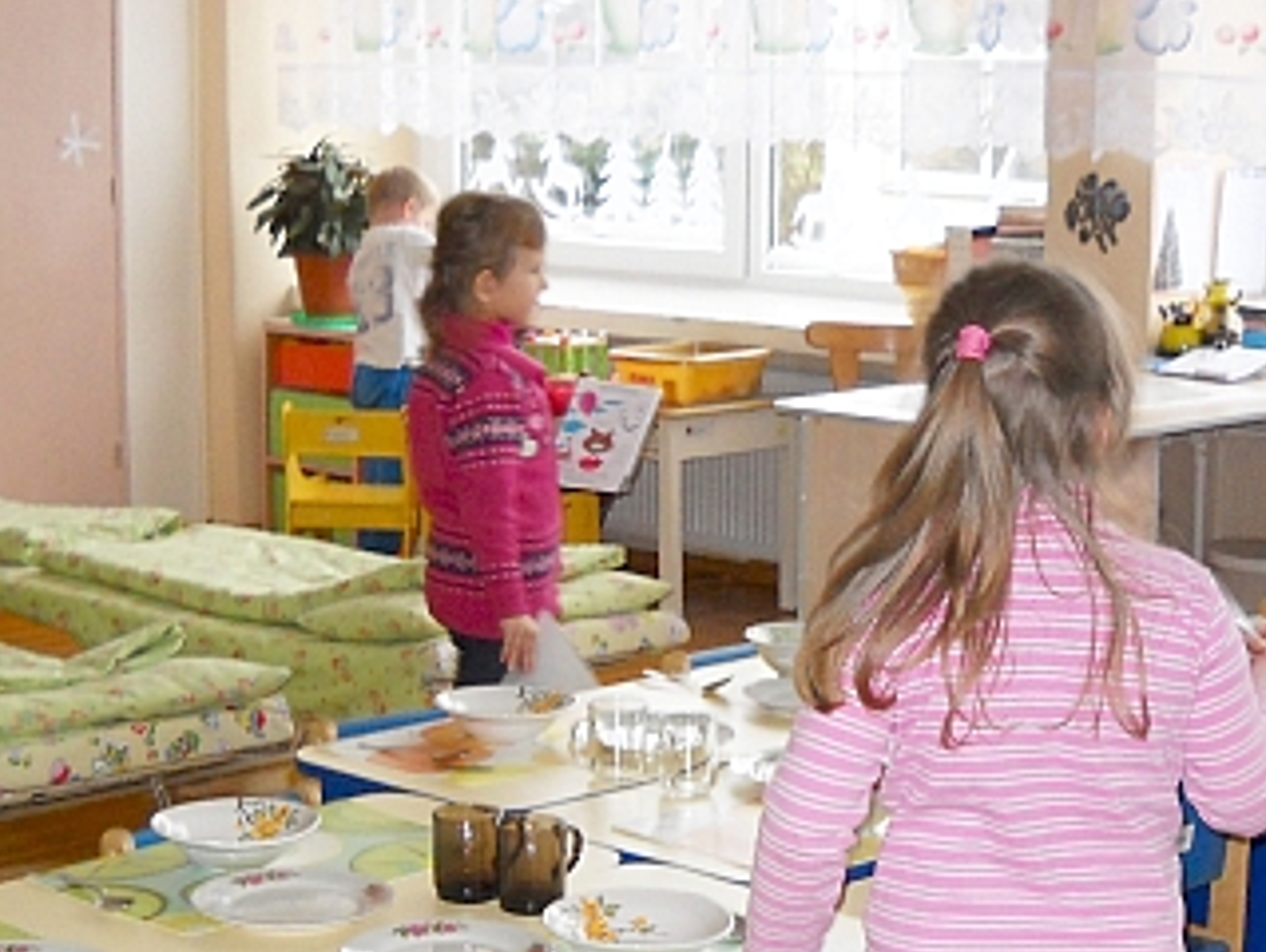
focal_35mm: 77
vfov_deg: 19.0
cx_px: 607
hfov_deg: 25.3
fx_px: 2819
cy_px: 785
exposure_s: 1/30
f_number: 3.1
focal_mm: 6.72
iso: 200
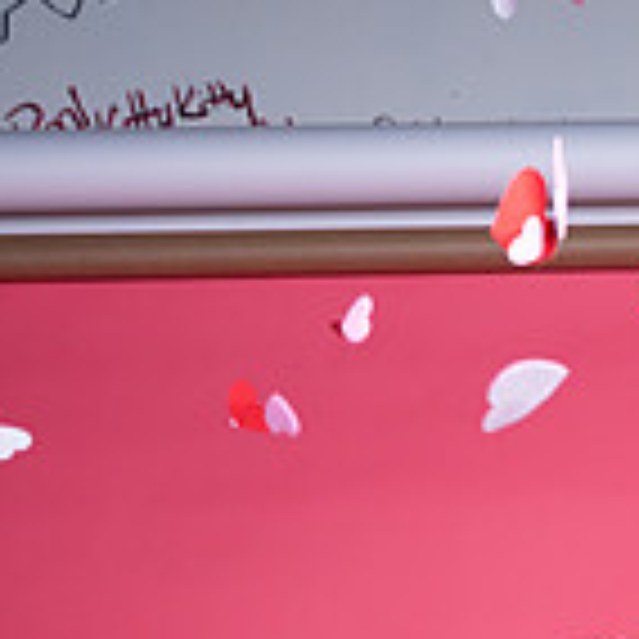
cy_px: 976
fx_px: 1963
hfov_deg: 18.0
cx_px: 652
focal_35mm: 94
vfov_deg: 16.7
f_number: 5.6
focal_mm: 35
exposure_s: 1/400
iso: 250
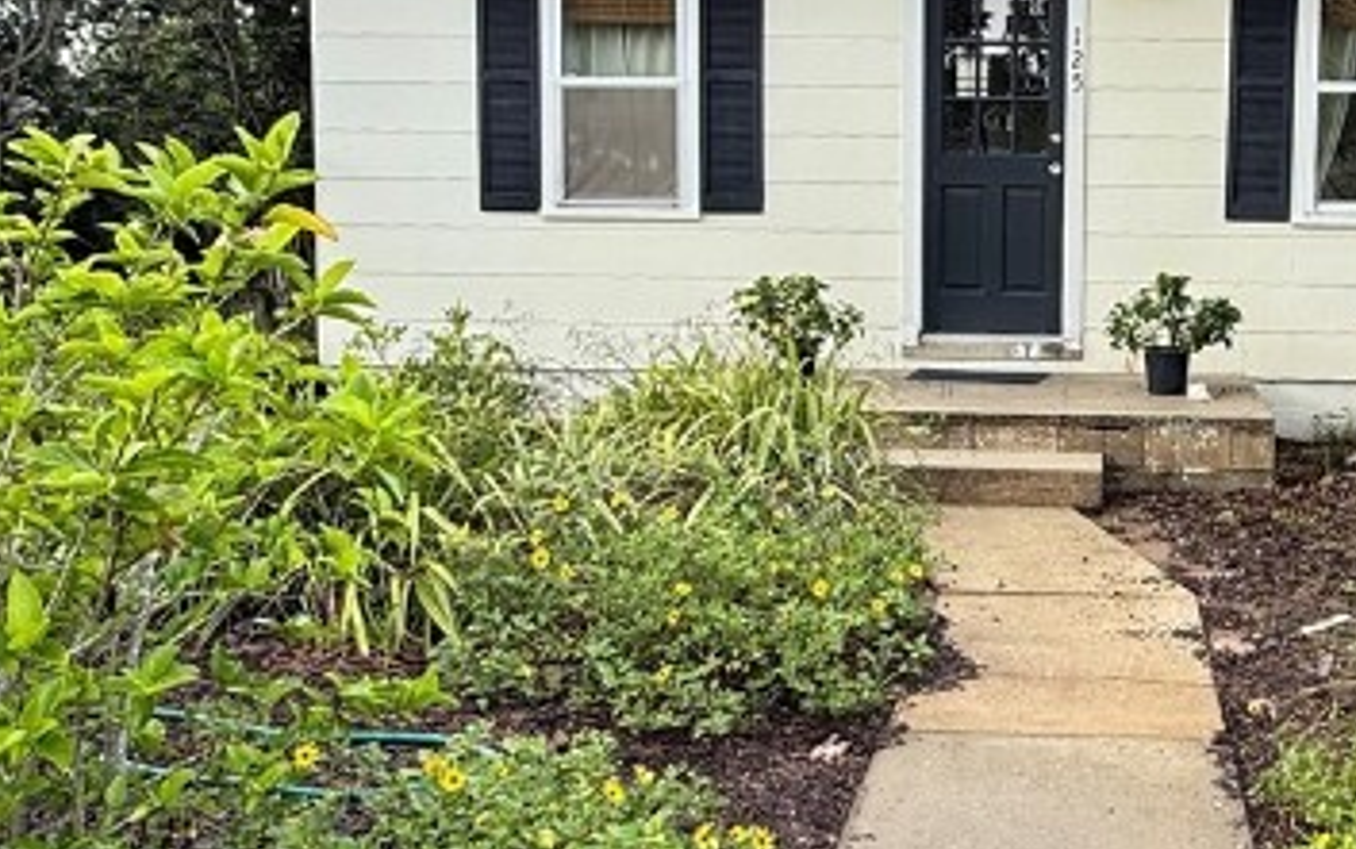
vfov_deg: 29.8
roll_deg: -0.9
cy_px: 334
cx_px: 1037
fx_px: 1590
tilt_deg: -4.5
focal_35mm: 43
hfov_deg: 44.5
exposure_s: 1/110
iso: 64
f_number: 2.2
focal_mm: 2.22
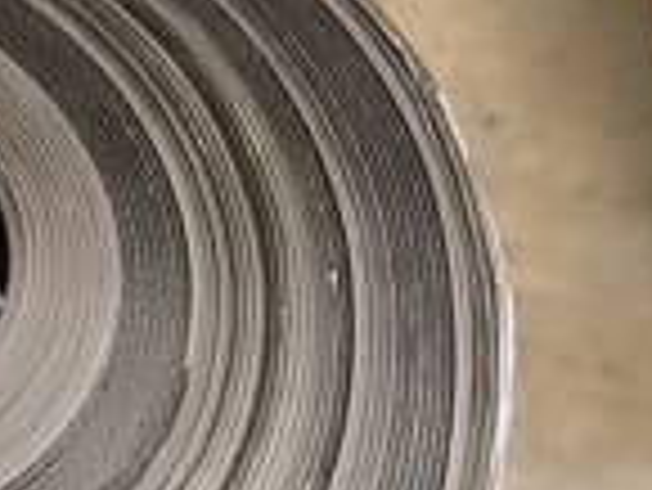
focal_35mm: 107
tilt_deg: -57.6
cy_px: 443
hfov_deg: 16.9
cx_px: -288
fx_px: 2017
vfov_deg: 13.7
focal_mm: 3.3
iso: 640
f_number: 2.4
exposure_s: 1/25
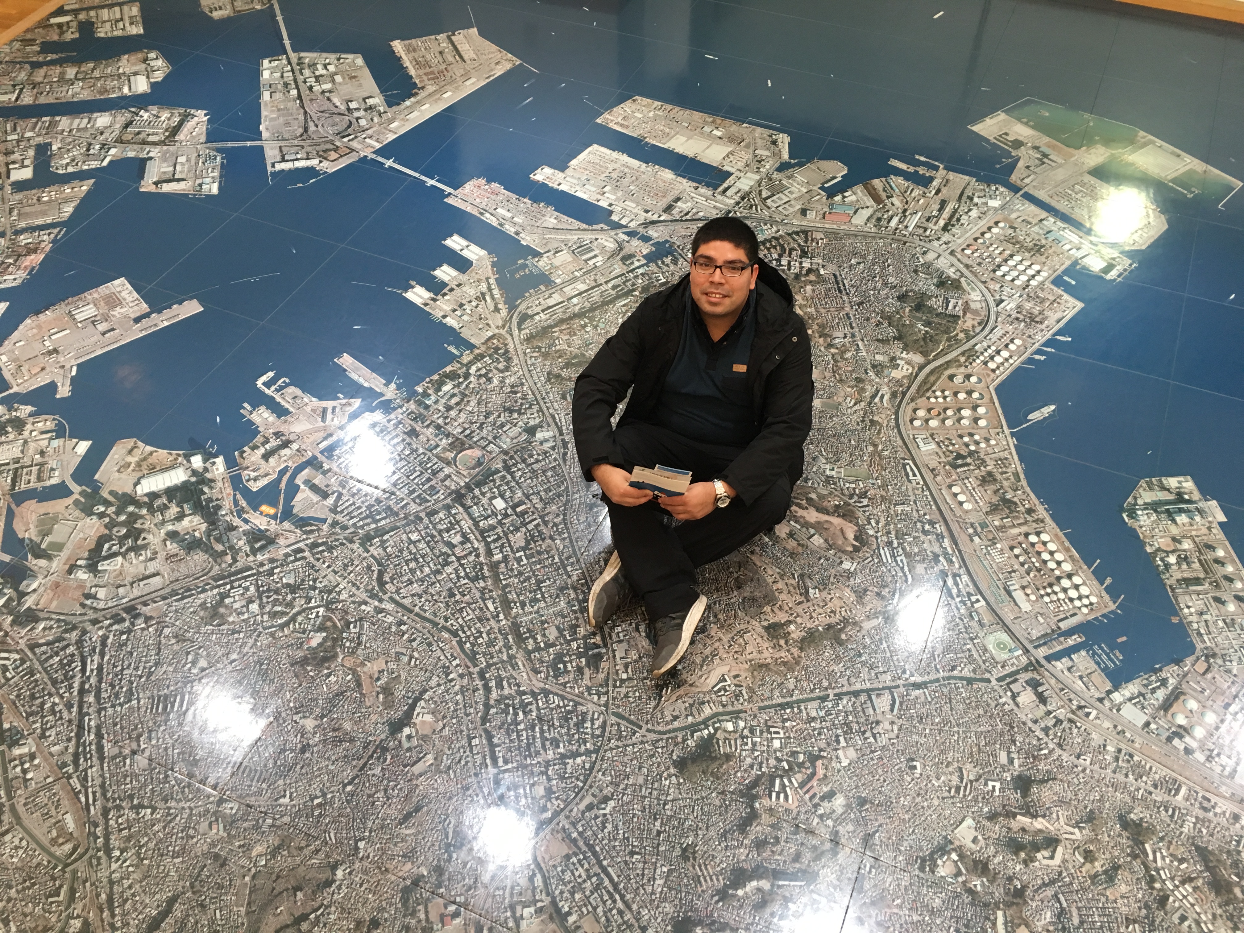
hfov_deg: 61.7
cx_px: 622
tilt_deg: -49.0
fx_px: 1042
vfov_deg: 48.2
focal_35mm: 29
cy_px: 466
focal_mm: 4.15
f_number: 2.2
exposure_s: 1/30
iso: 80
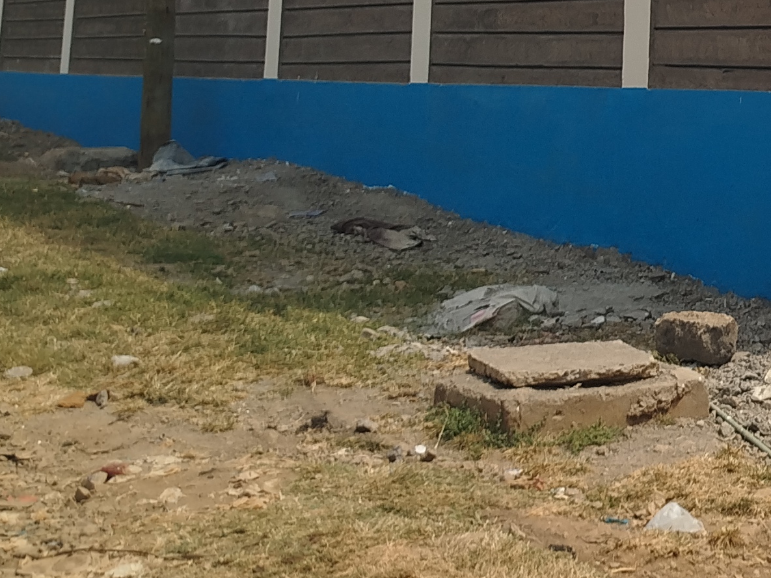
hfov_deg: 22.0
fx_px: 1804
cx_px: 969
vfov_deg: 16.6
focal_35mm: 81
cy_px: -291
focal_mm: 5.31
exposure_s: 1/1657
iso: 50
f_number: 1.7
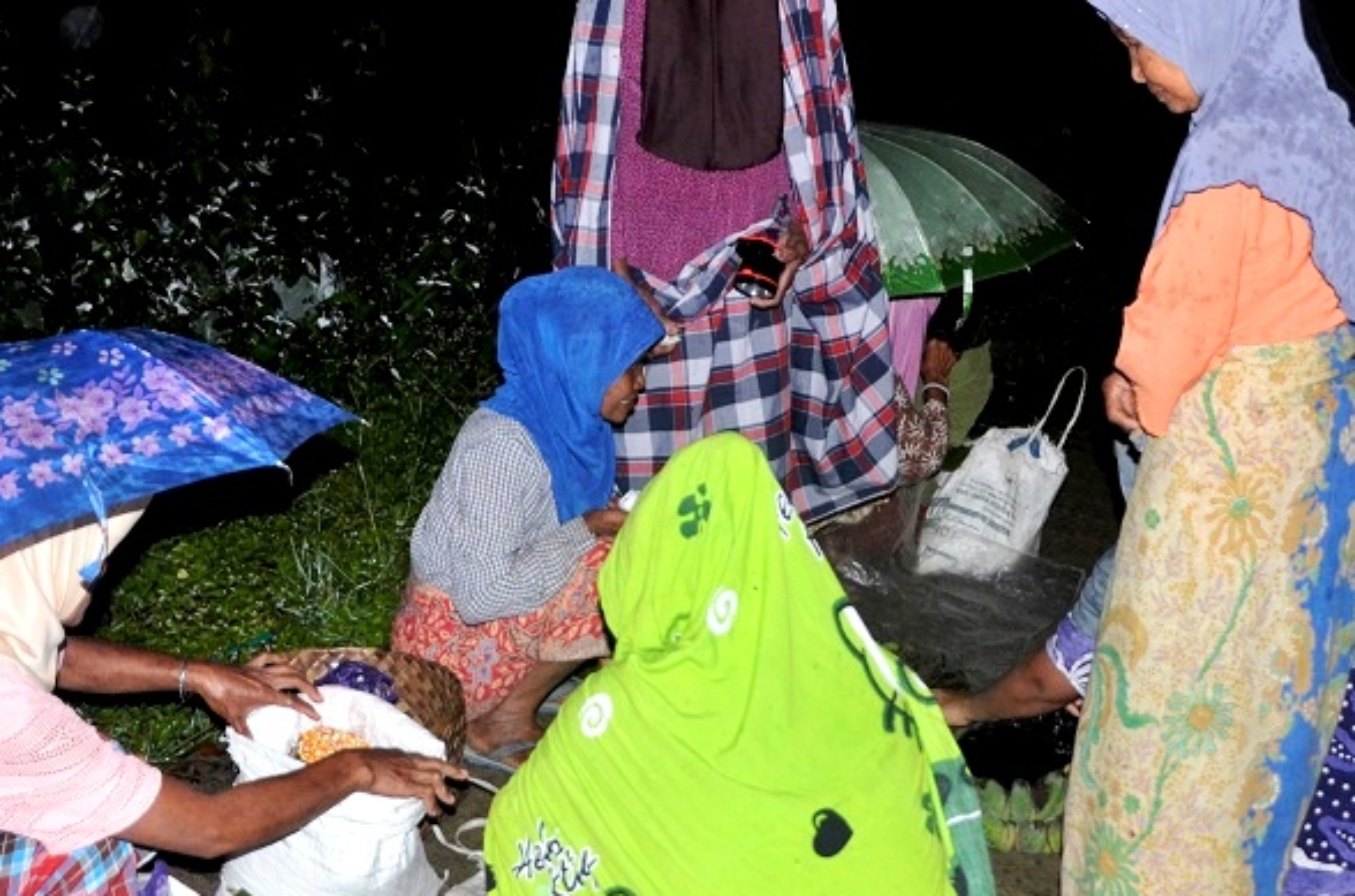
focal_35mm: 55
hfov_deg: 36.3
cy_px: 587
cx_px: 574
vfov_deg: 24.4
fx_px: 2060
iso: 800
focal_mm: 21
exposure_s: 1/60
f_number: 3.8
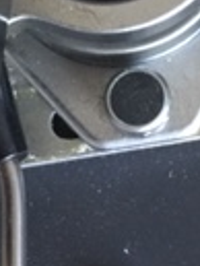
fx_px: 1107
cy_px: -49
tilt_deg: -73.3
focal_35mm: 144
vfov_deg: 13.3
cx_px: 186
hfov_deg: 10.3
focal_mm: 4.15
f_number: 2.2
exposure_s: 1/10
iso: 125
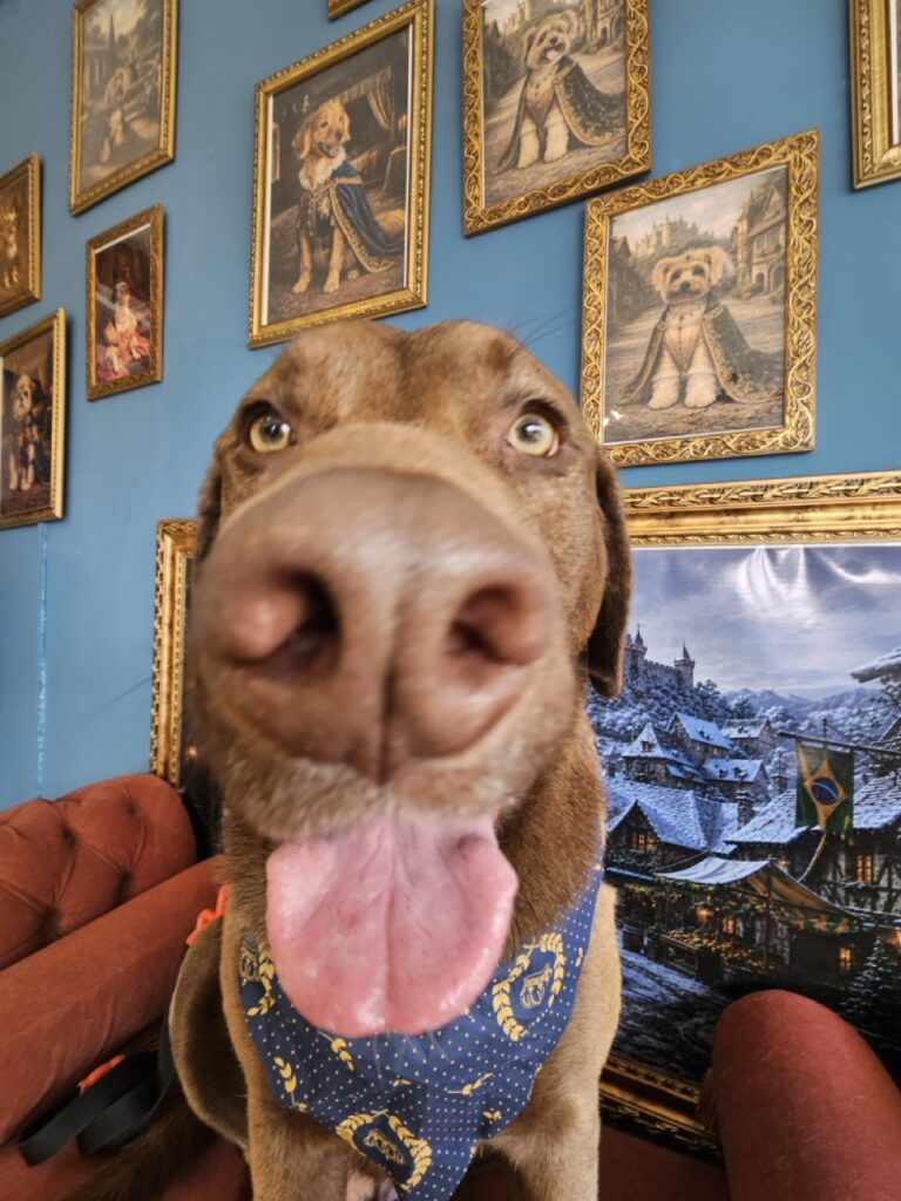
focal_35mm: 13
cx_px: 450
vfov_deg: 106.2
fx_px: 451
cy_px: 600
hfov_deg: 89.9
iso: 80
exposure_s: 1/60
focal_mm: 2.2
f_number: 2.2
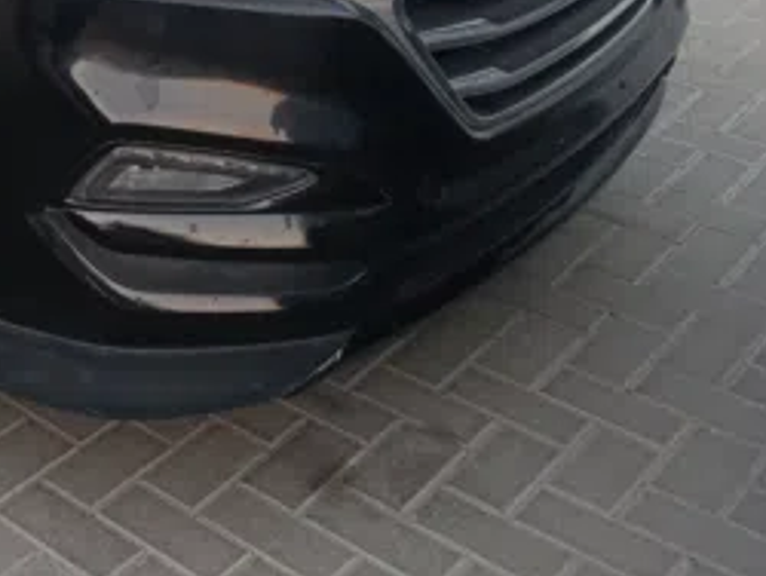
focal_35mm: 64
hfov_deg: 27.0
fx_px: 1418
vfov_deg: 21.4
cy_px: -107
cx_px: -135
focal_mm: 4.71
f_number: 1.79
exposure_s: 1/50
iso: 658
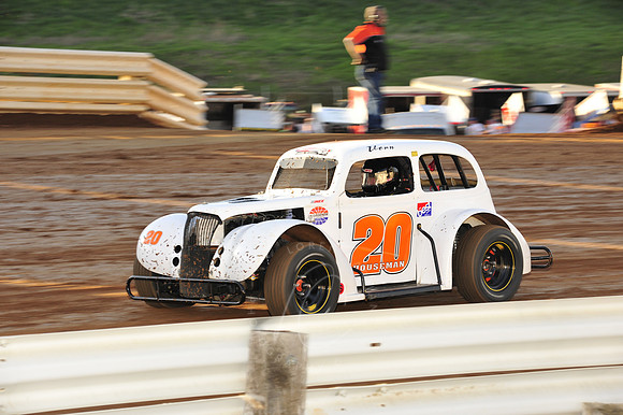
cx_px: 312
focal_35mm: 145
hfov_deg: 14.2
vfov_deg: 9.5
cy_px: 208
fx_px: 2508
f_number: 10
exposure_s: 1/250
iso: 640
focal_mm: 145
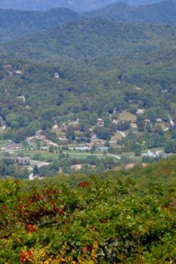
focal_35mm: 195
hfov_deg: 7.0
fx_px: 1430
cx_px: 34
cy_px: 132
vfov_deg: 10.5
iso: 80
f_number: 5.9
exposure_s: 1/200
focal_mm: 25
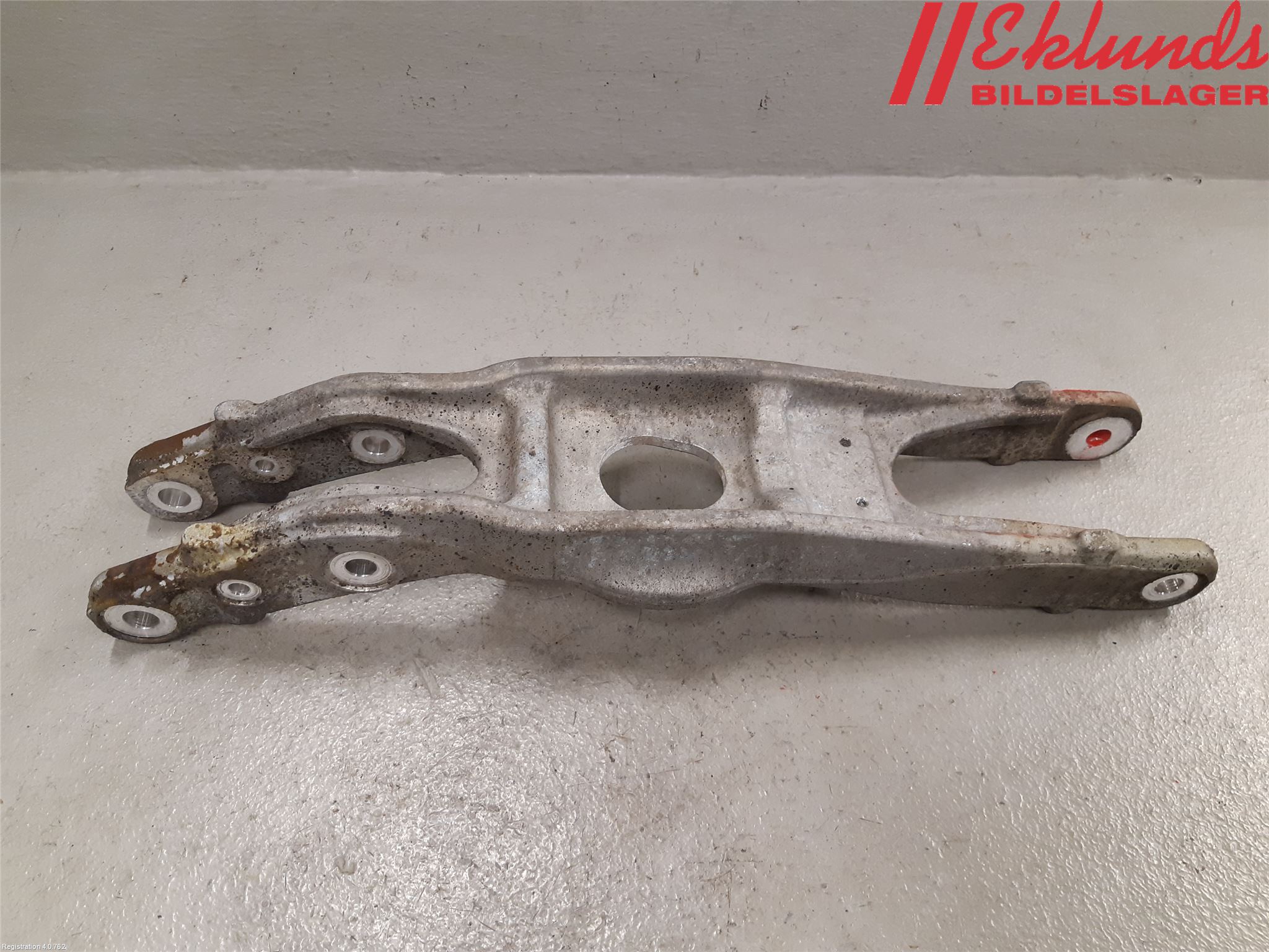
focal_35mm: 26
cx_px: 634
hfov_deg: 67.3
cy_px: 476
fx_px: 953
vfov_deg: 53.1
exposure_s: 1/50
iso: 160
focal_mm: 3.93
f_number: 1.7
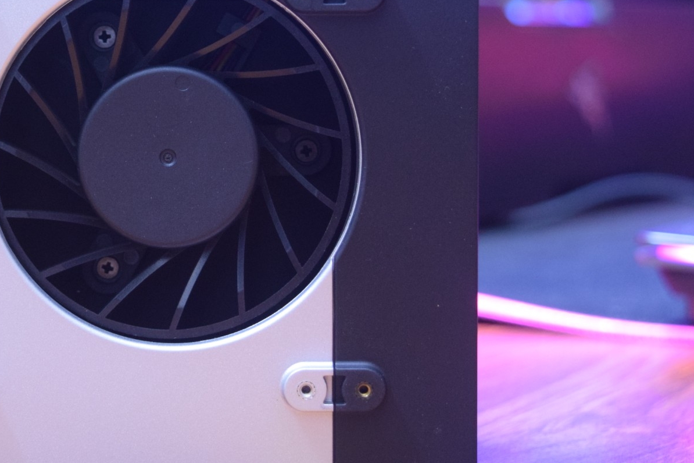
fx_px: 2197
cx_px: 166
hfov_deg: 17.8
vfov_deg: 12.0
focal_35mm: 114
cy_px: 161
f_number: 5.6
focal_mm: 42
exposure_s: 1/8
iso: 1600
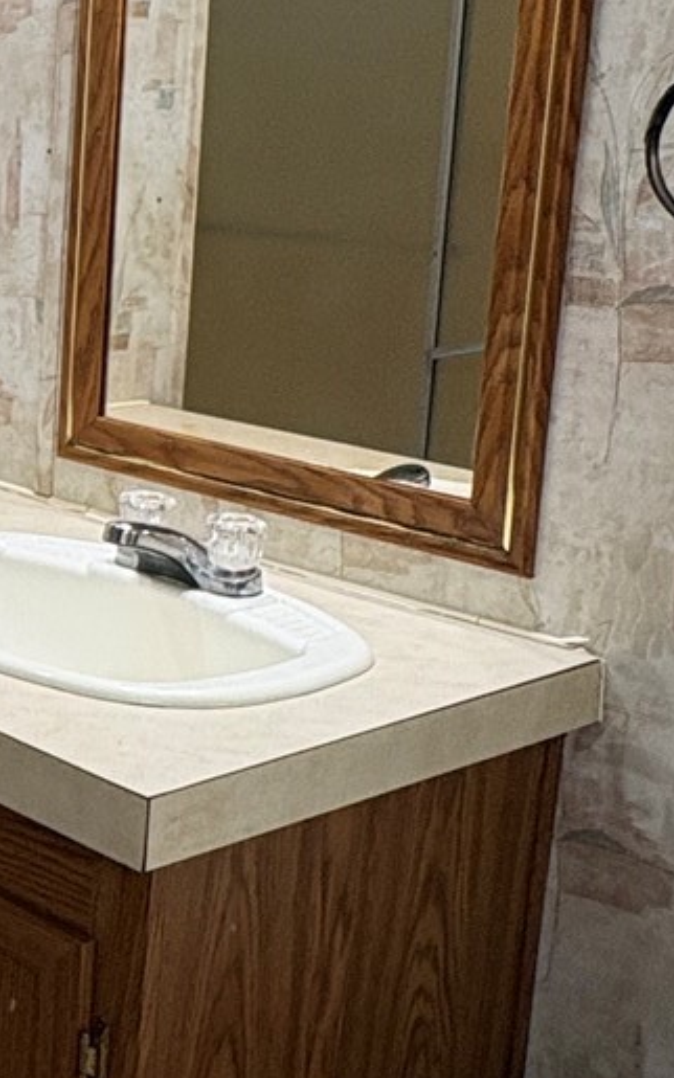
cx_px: -523
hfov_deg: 17.8
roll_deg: -0.7
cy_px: 364
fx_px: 1734
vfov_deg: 34.2
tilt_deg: -8.0
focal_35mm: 59
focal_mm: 2.22
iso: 200
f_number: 2.2
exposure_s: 1/120
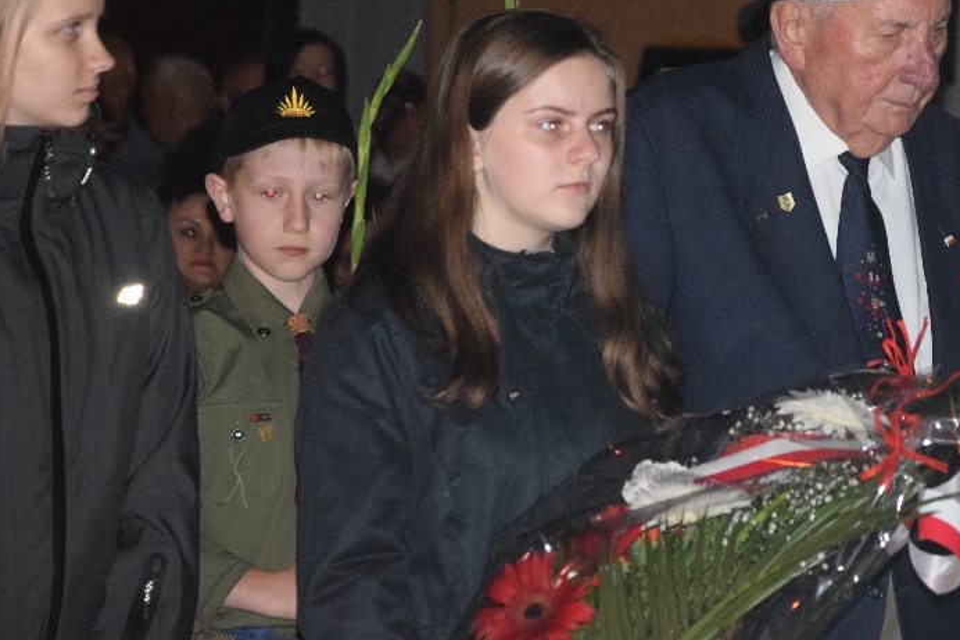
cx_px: 622
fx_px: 6071
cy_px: 205
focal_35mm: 228
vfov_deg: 6.0
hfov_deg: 9.0
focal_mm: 105
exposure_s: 1/60
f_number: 5.6
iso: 3200
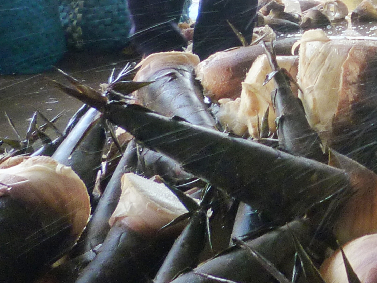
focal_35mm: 105
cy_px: -95
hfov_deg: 17.2
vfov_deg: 13.5
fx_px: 1144
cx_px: 534
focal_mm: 5.2
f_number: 3.3
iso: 125
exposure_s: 1/50
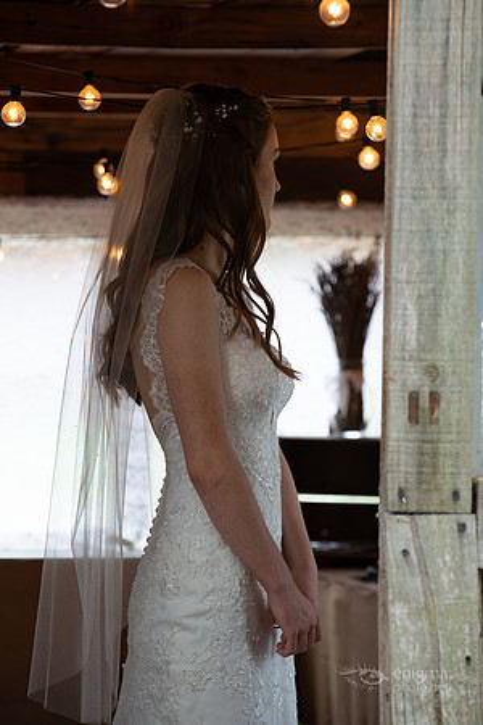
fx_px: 4025
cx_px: 242
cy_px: 362
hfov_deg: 6.9
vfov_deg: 10.3
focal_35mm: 200
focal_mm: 200
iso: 800
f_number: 7.1
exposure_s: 1/60
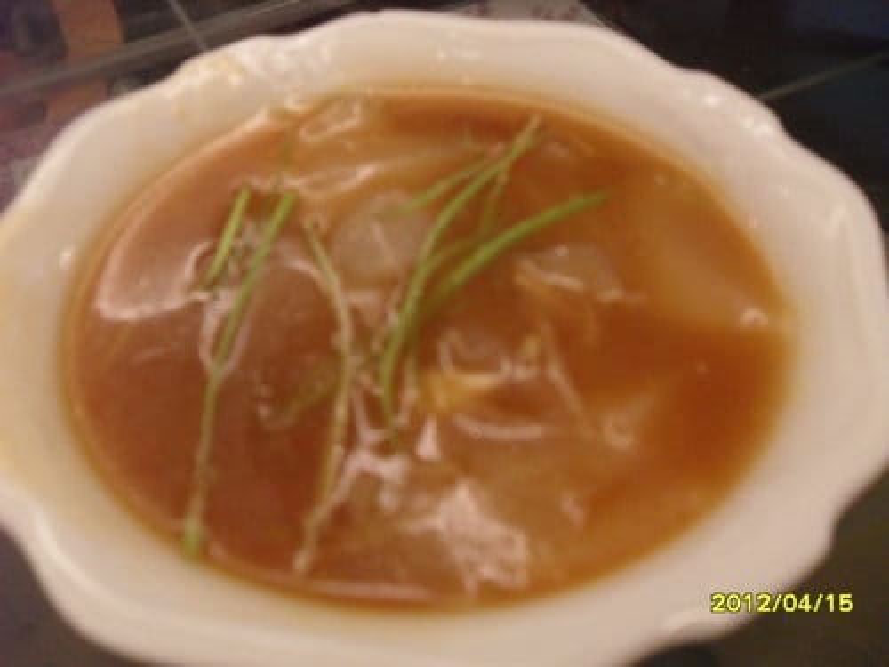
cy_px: 334
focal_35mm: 35
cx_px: 444
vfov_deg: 40.7
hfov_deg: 52.6
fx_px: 899
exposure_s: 1/20
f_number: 2.8
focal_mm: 6.2
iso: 400
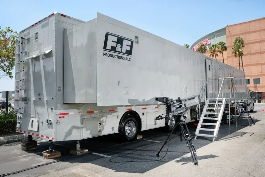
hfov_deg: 67.4
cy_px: 88
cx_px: 132
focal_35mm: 27
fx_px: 199
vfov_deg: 48.0
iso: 200
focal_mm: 18
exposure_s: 1/250
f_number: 7.1
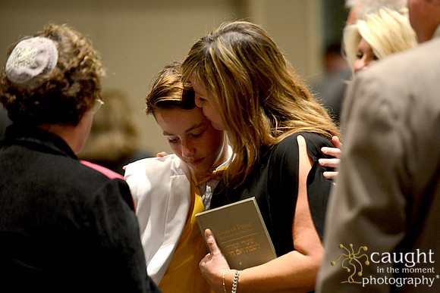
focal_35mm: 190
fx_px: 2323
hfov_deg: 10.8
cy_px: 146
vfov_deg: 7.2
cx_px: 220
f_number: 2.8
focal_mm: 190
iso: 2500
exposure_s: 1/60
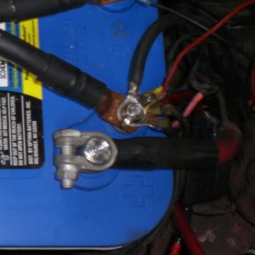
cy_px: 64
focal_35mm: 95
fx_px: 792
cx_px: -101
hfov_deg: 16.9
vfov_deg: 18.2
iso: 200
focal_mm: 6.3
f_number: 3.1
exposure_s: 1/30
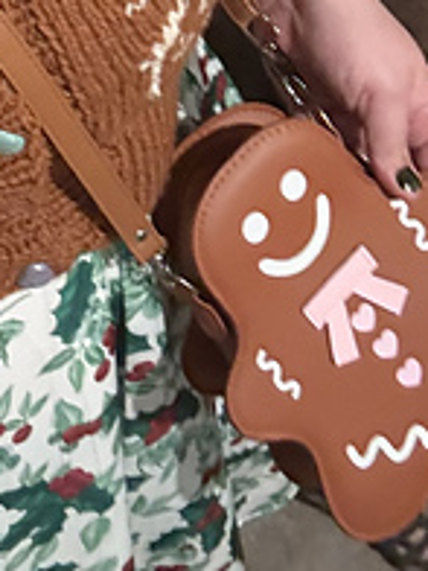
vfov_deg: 22.2
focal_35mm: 75
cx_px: 3
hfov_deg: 19.1
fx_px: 1236
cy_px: -242
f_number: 1.9
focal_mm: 2.69
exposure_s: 1/15
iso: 640
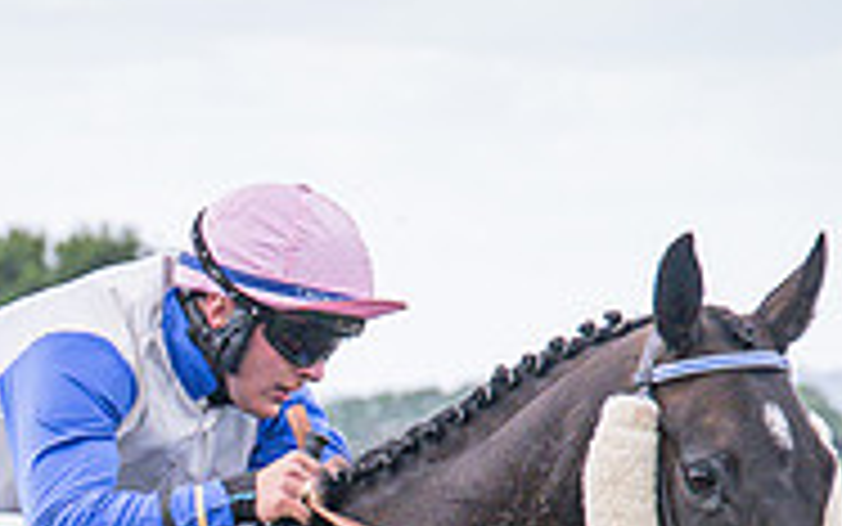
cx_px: -19
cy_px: 941
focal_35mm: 537
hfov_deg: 3.9
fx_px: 12326
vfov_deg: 2.4
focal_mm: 75
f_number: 4
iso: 400
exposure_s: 1/1600
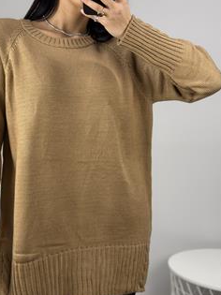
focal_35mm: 63
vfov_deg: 30.7
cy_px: 140
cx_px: 81
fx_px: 537
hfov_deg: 23.2
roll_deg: -1.9
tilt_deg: -31.7
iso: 125
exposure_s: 1/100
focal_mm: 6.86
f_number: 1.78
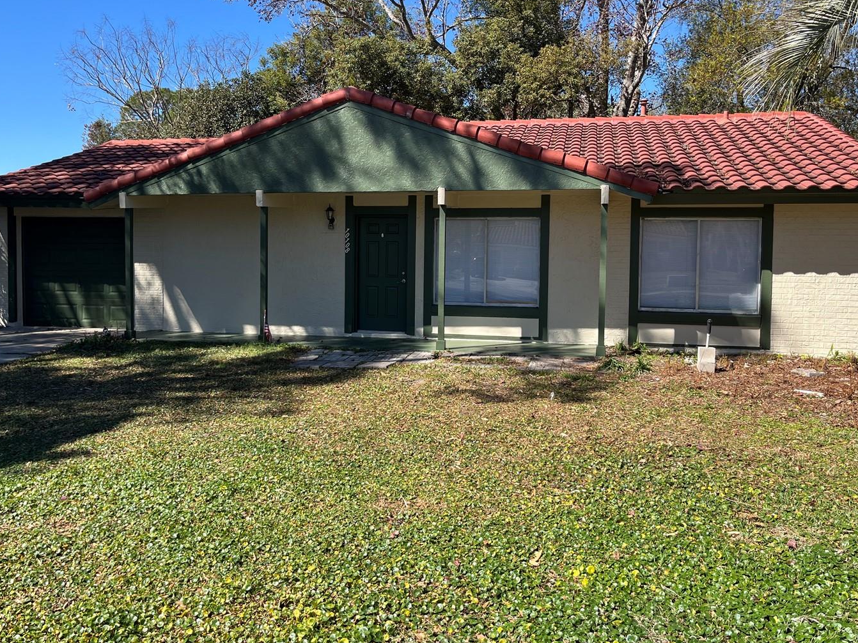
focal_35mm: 31
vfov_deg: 45.4
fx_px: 768
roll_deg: -0.6
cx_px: 420
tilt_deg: -3.5
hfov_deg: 58.4
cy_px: 293
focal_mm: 5.1
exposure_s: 1/1862
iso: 50
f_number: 1.6
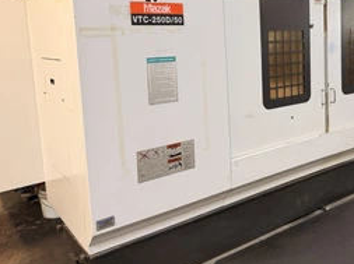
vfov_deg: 37.0
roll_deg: +3.3
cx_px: 267
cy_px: 78
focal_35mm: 38
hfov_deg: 47.2
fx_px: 388
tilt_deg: -7.9
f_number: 1.78
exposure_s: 1/60
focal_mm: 6.76
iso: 160
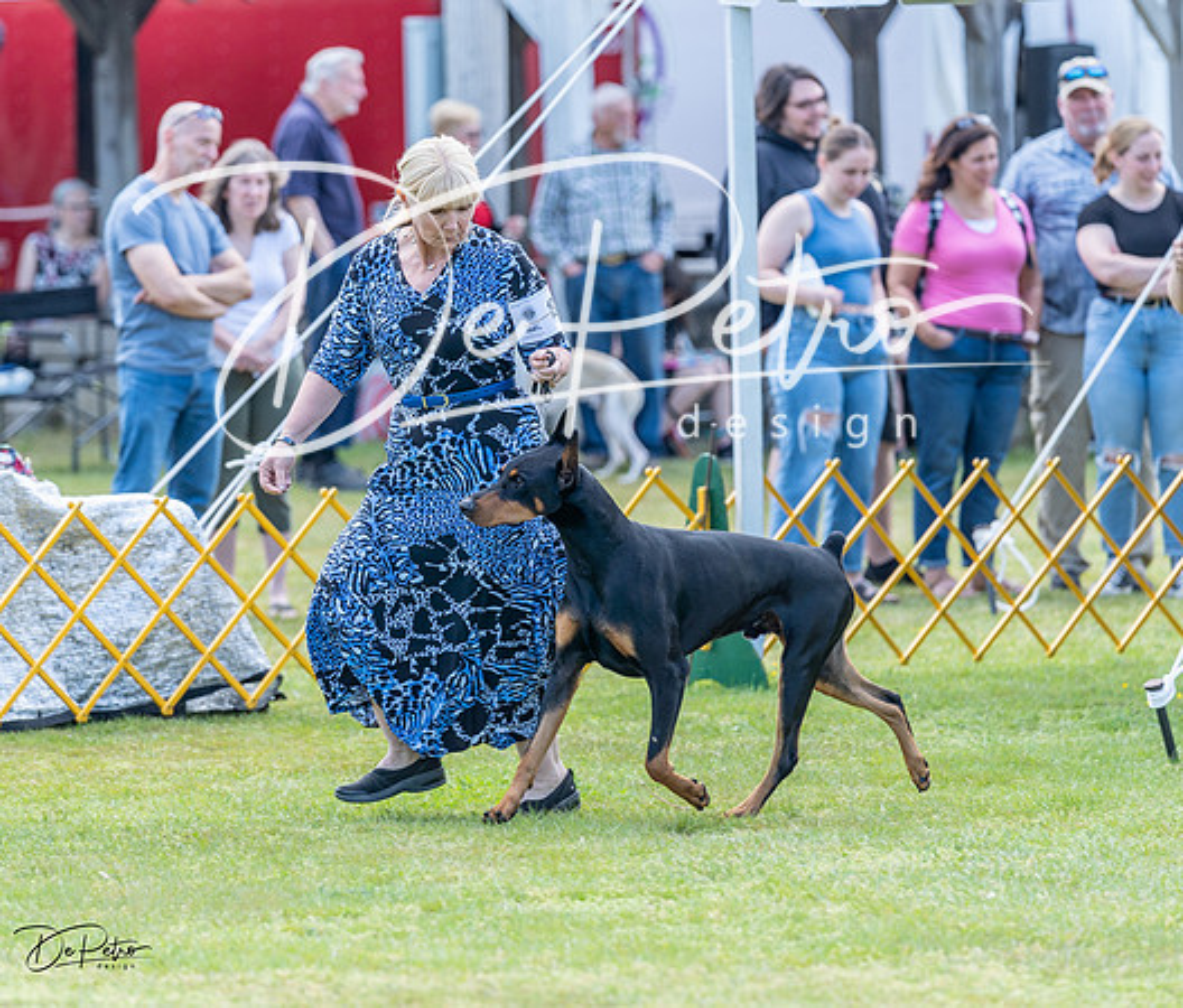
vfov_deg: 6.8
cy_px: 453
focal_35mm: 238
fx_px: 8538
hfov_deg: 7.9
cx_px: 529
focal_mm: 171
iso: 125
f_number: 3.2
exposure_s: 1/500
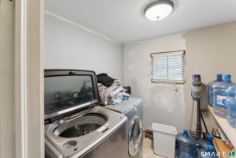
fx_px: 92
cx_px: 118
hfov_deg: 104.3
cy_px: 79
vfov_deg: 81.2
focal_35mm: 14
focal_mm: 14
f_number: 13
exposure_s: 1/5
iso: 400
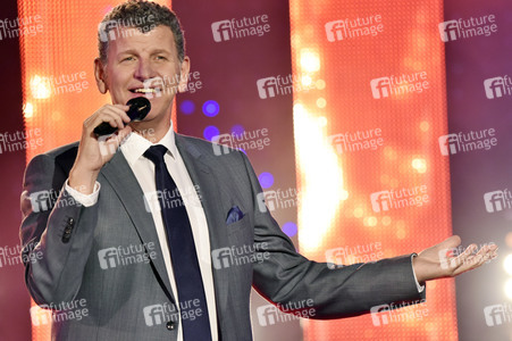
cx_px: 256
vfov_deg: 4.9
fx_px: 3979
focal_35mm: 280
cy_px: 170
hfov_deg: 7.4
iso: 4500
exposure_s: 1/160
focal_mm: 280
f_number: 5.6
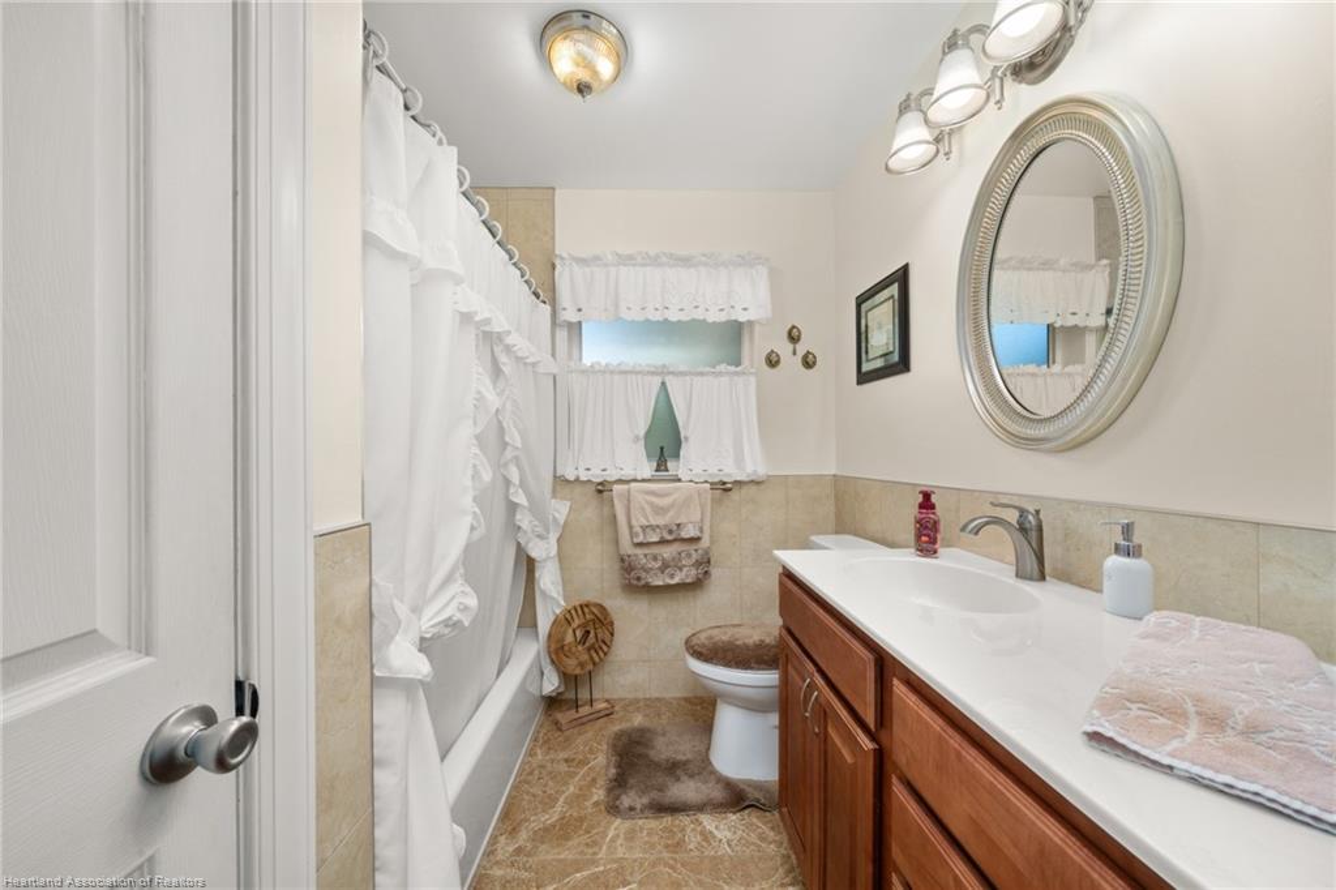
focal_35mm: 12
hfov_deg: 112.6
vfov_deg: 90.0
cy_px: 445
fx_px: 445
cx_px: 668
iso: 400
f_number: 11
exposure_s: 1/8
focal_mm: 12
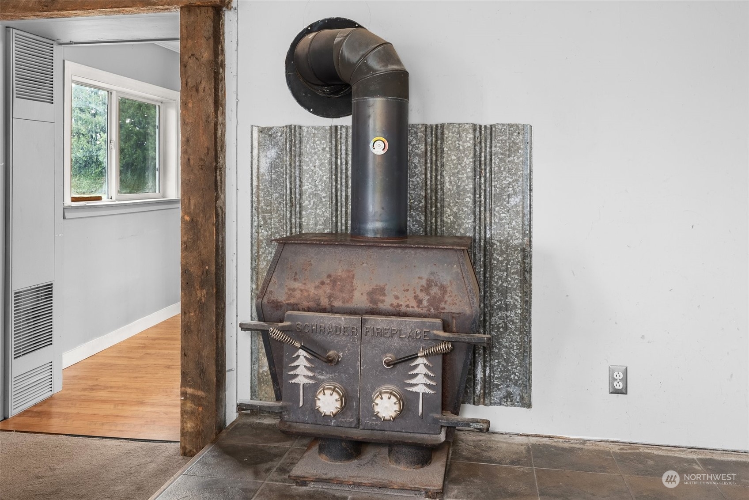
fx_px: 624
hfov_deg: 61.9
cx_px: 374
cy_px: 250
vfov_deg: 43.6
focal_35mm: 30
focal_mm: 30
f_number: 8
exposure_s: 2.5
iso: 500
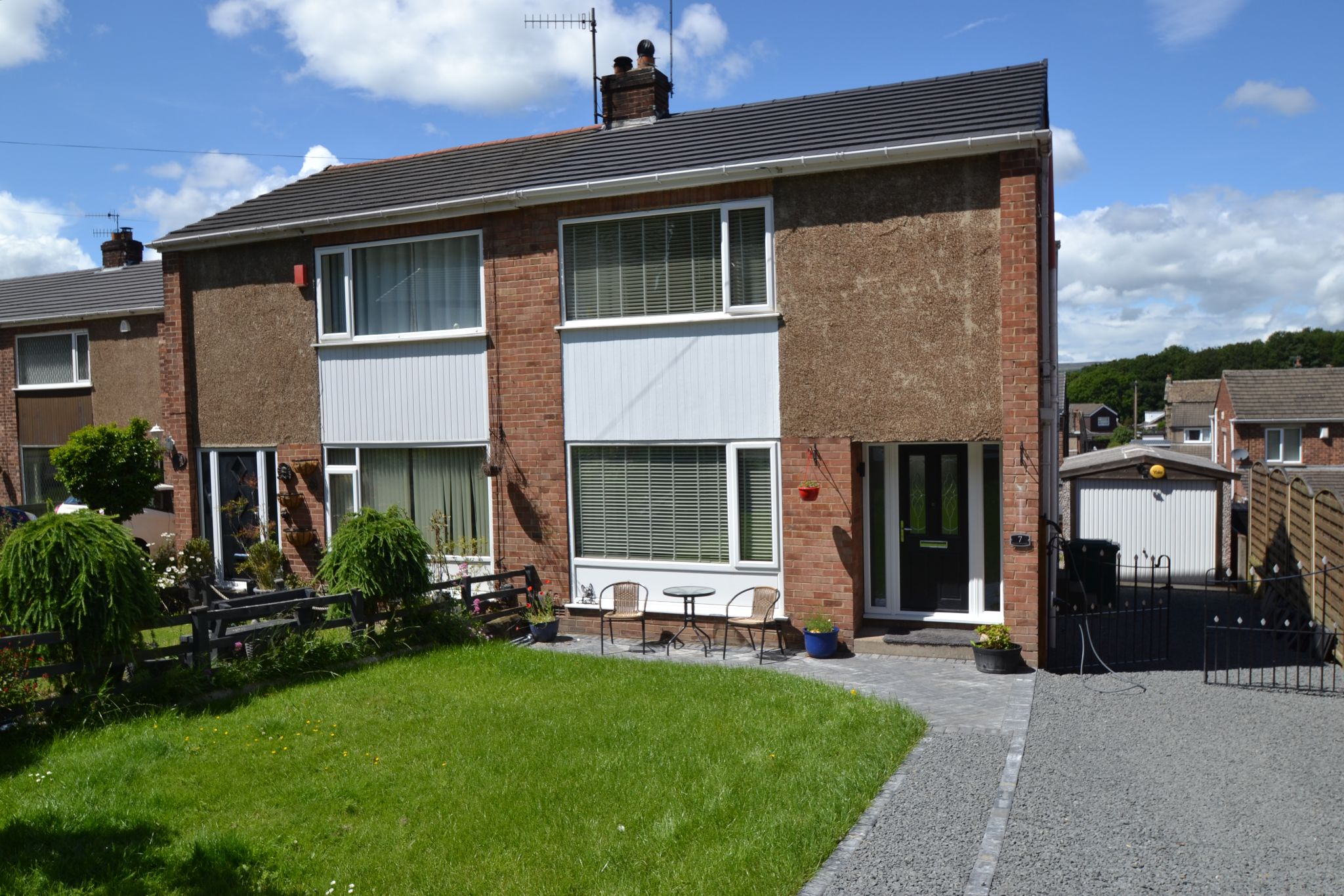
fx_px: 952
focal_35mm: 26
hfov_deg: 70.4
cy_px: 448
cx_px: 672
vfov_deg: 50.4
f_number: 8
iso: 100
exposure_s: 1/250
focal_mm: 17
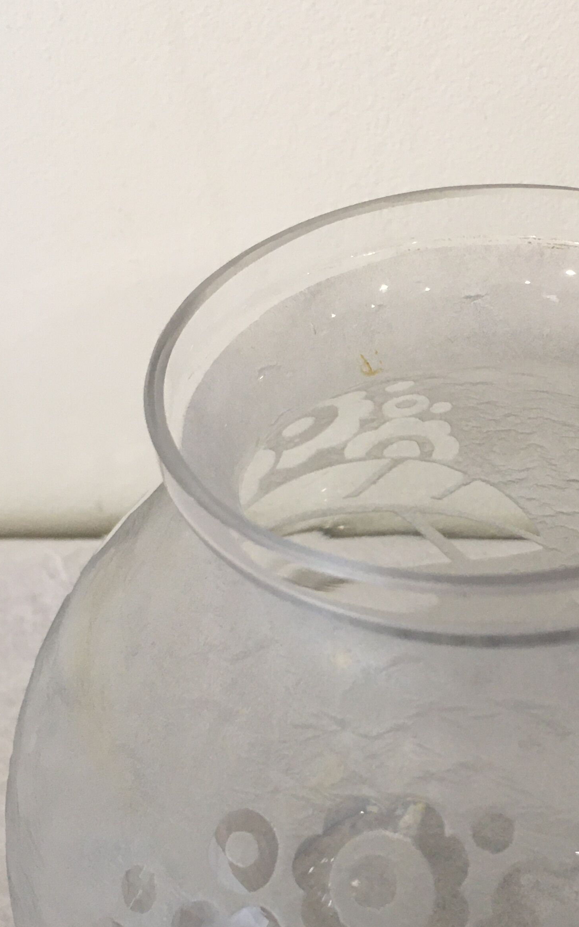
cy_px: 601
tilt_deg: -44.3
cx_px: 482
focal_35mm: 53
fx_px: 1338
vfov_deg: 37.9
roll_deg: -0.1
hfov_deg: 24.0
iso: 50
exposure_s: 1/33
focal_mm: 4.15
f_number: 2.2
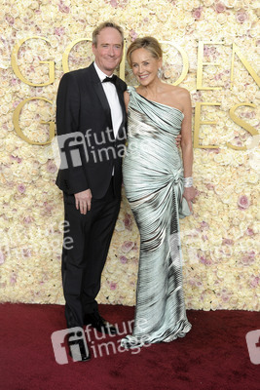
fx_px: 606
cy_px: 195
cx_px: 130
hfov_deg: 24.2
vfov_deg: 35.6
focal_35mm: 56
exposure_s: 1/250
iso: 1000
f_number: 13
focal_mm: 56
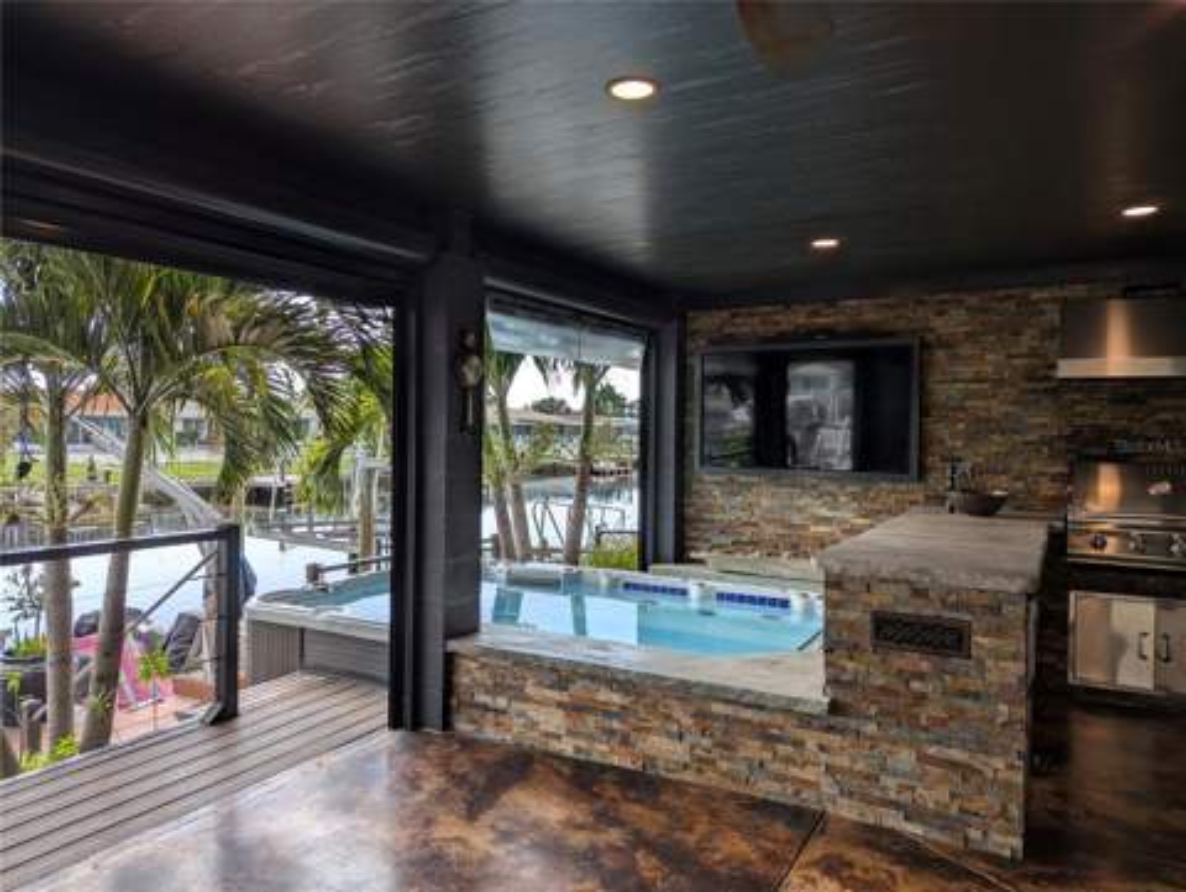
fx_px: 823
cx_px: 593
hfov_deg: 71.5
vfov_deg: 56.9
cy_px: 446
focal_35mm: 24
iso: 41
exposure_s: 1/419
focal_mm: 6.81
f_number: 1.85
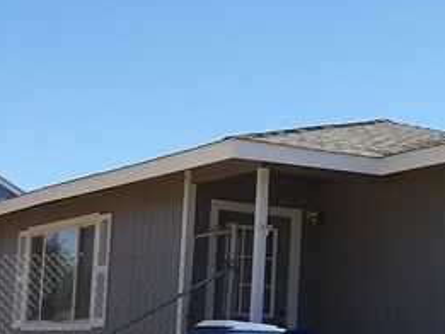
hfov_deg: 20.1
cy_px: 239
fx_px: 1209
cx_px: 457
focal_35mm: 94
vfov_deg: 15.7
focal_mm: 4.3
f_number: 3.2
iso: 100
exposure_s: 1/693
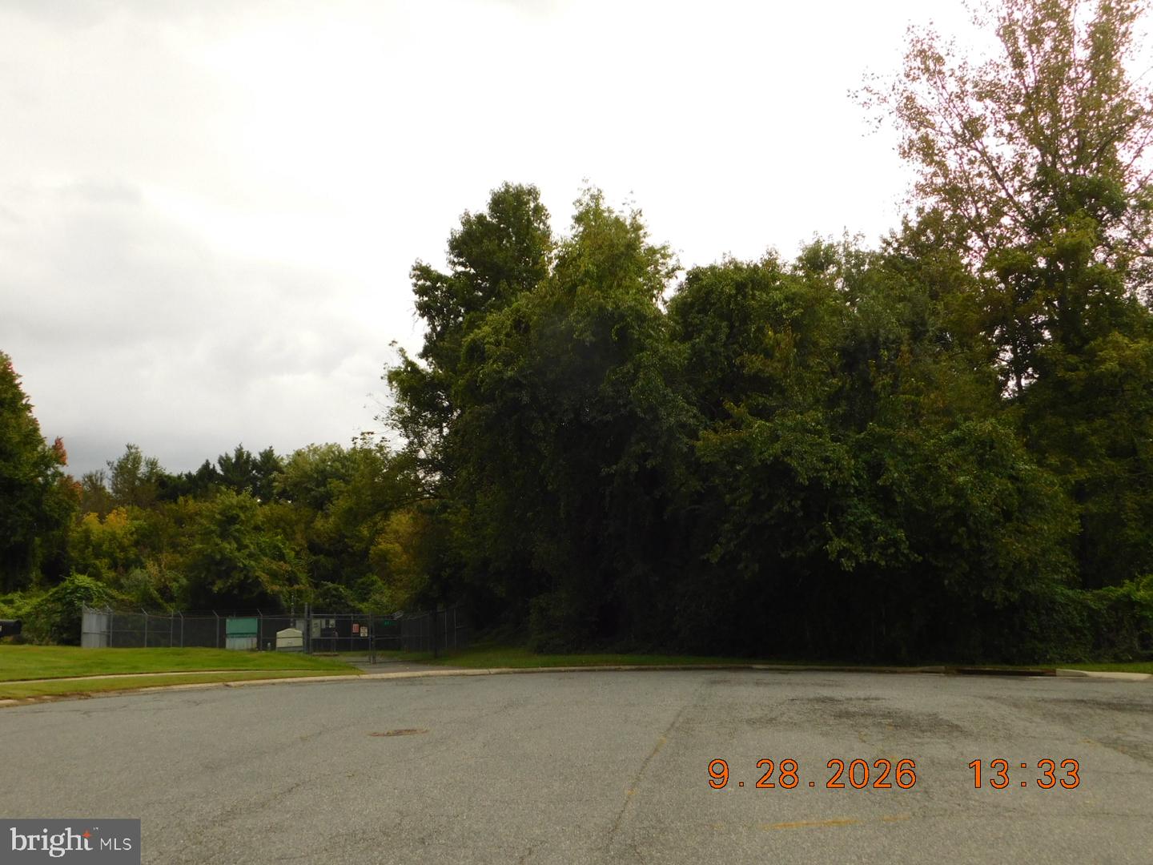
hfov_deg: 51.4
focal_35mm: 36
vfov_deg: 39.7
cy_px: 432
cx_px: 576
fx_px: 1199
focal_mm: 6.3
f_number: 3.5
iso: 125
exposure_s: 1/640
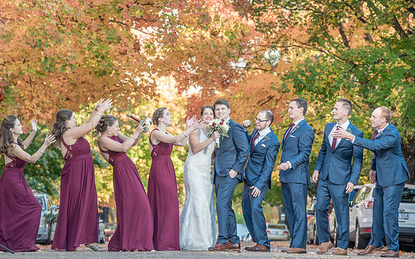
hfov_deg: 12.5
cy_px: 122
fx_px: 1888
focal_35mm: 167
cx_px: 207
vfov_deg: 7.8
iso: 800
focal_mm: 147
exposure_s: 1/250
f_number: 5.6
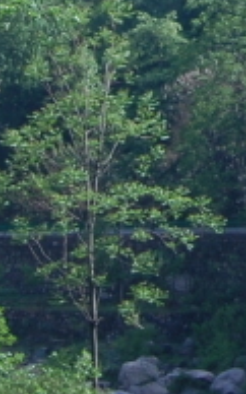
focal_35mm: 226
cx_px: 464
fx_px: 2428
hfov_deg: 5.7
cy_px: -261
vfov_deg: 9.0
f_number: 7.1
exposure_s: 1/200
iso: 200
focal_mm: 28
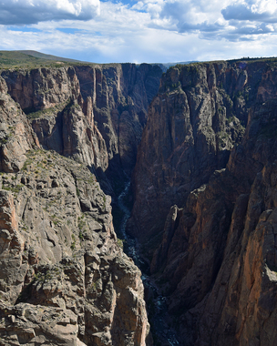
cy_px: 191
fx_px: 277
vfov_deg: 63.9
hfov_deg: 53.0
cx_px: 122
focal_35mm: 27
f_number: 9
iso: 100
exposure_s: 1/200
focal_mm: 14
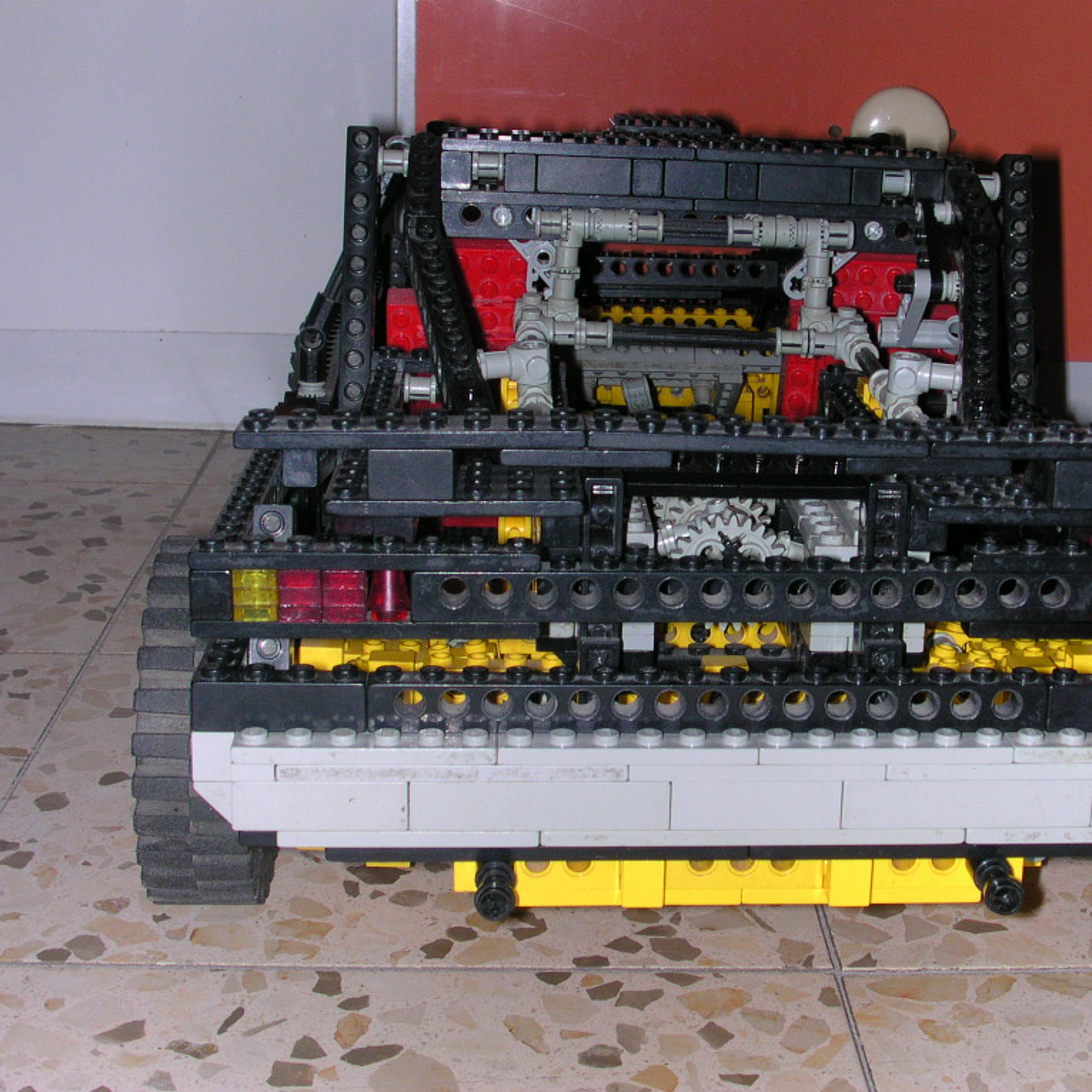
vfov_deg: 29.6
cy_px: 547
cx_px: 708
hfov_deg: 29.4
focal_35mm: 58
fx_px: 2070
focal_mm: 7.5
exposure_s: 1/60
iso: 100
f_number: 5.2
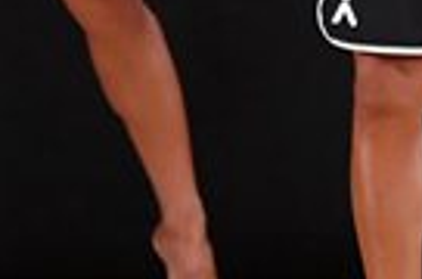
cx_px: 5
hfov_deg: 1.6
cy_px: -208
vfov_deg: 1.1
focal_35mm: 1286
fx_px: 15040
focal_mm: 150
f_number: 5.6
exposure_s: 1/400
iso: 3200
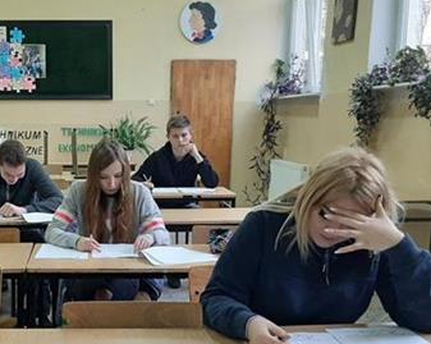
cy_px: 247
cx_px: 98
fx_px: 624
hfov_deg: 37.0
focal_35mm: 49
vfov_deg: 30.4
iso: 160
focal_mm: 3.93
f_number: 1.7
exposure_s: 1/50
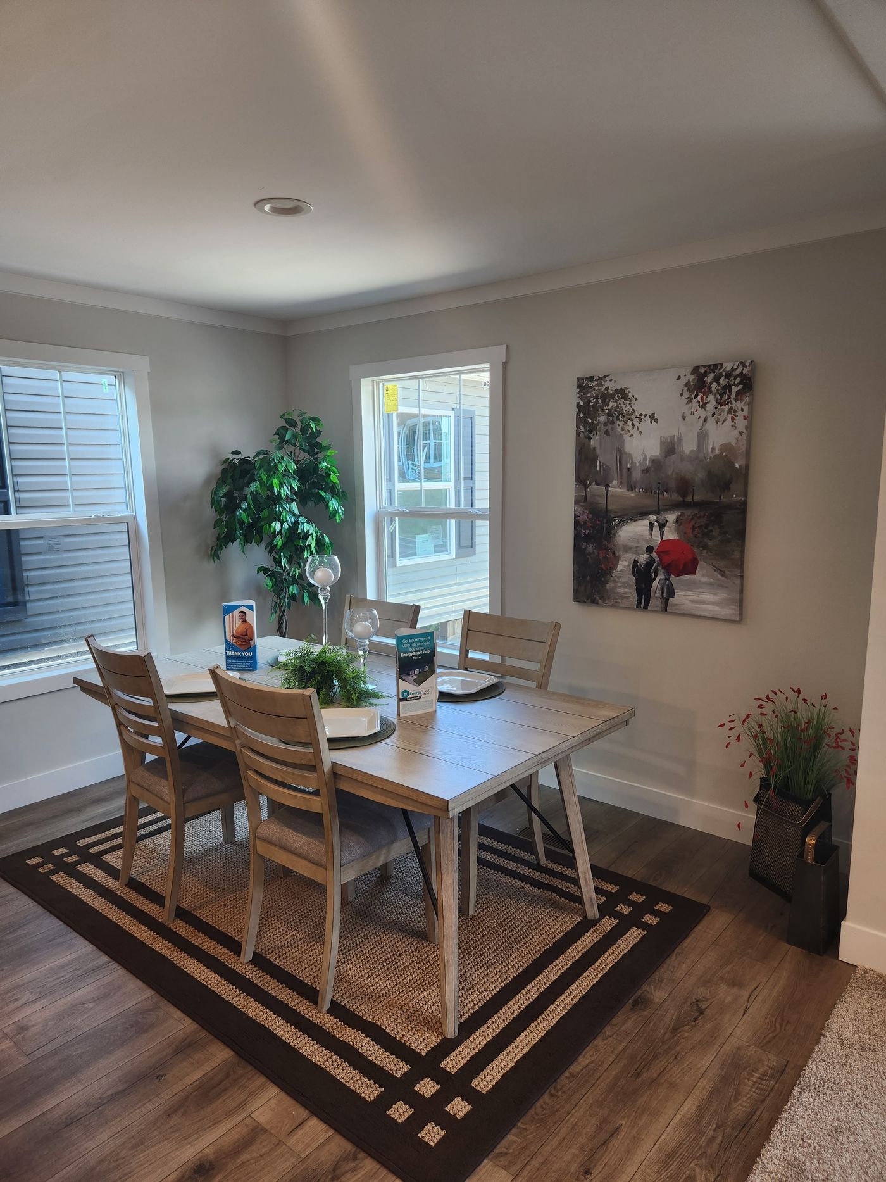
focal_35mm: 23
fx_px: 785
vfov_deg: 73.9
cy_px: 591
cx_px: 443
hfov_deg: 58.9
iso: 80
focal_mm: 5.4
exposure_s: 1/120
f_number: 1.8
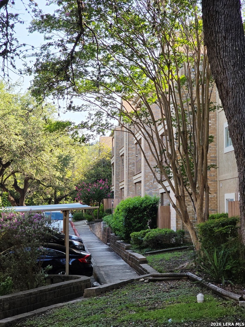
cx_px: 122
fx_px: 651
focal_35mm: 69
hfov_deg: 21.3
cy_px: 164
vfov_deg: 28.2
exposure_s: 1/494
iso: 50
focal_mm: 7.9
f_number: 2.4
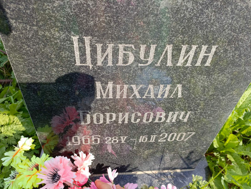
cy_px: 94
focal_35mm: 25
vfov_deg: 54.9
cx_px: 126
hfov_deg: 69.4
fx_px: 181
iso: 112
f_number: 1.69
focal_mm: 4.76
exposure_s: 1/317
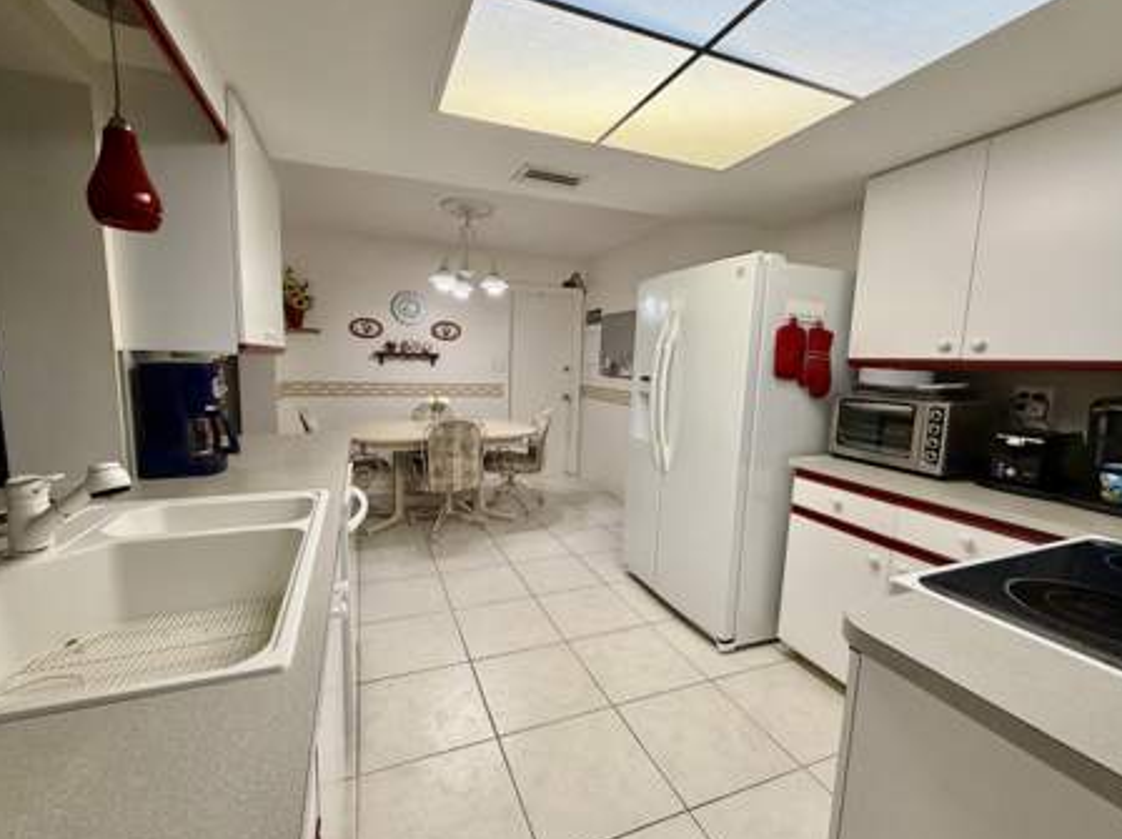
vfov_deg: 81.6
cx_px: 548
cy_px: 420
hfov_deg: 98.2
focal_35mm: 15
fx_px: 486
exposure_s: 1/120
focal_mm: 2.22
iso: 250
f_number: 2.2
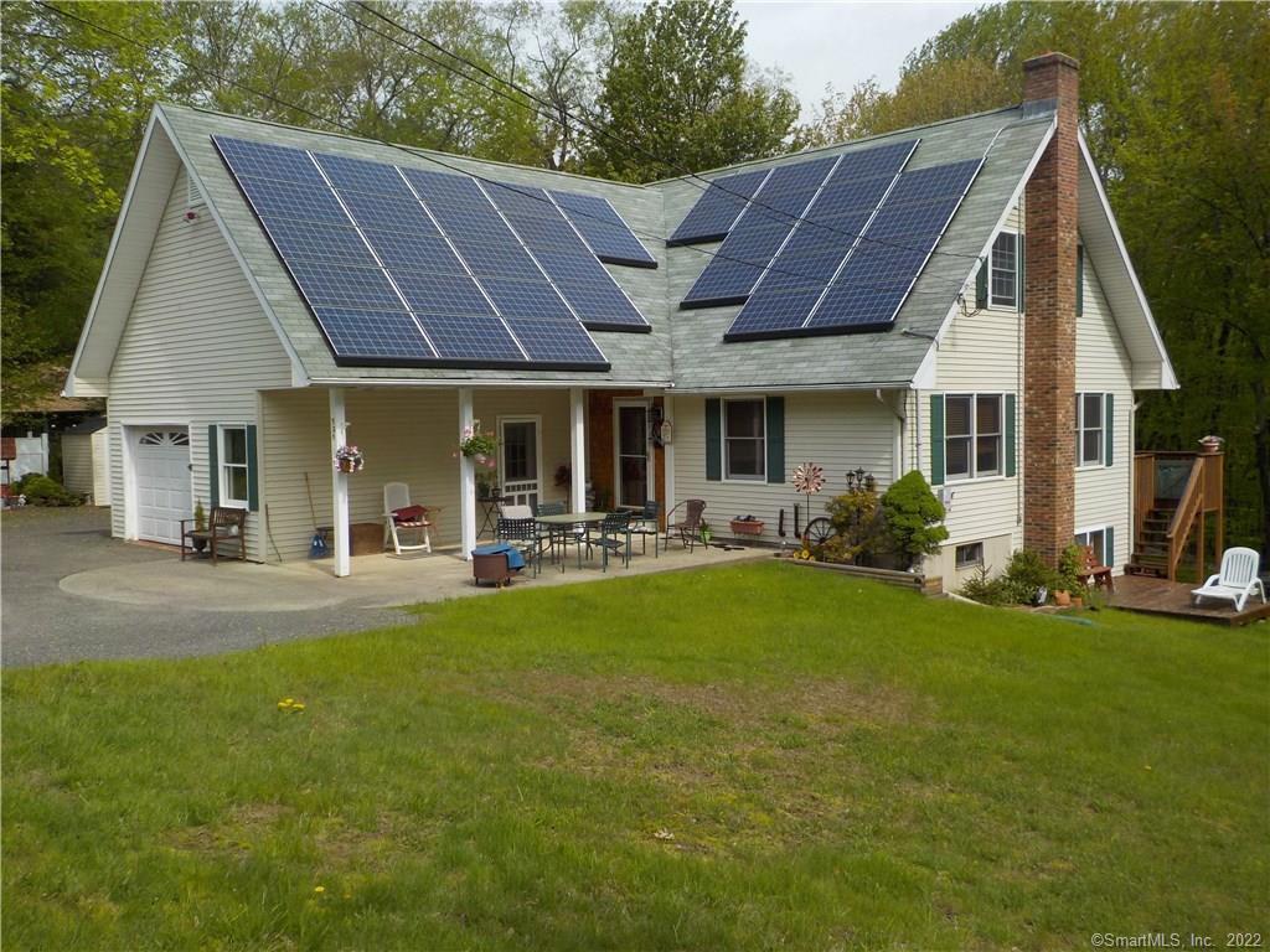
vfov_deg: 46.8
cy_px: 476
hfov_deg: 60.0
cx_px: 635
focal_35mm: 30
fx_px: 1101
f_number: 3.3
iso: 125
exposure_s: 1/1000
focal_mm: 4.1
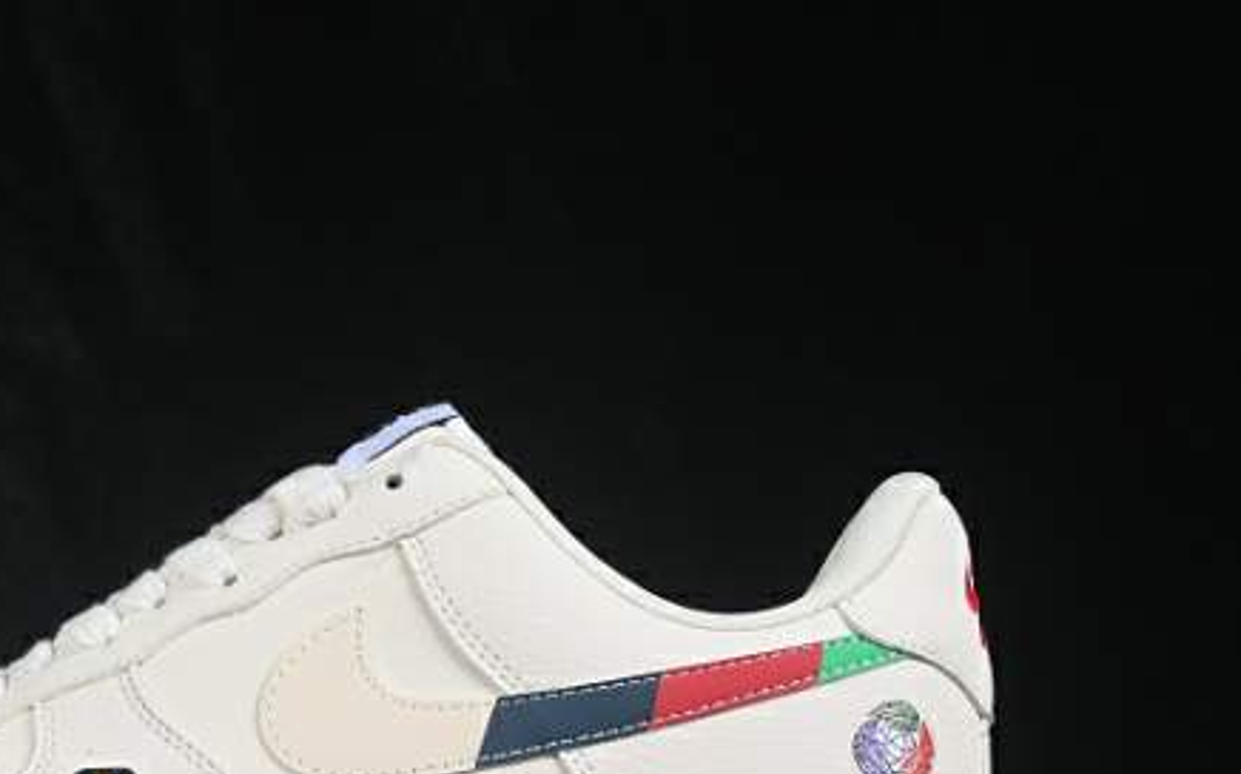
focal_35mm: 128
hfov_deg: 16.2
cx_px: 293
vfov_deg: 10.2
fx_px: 4327
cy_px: 640
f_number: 8
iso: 160
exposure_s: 1/80
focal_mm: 50
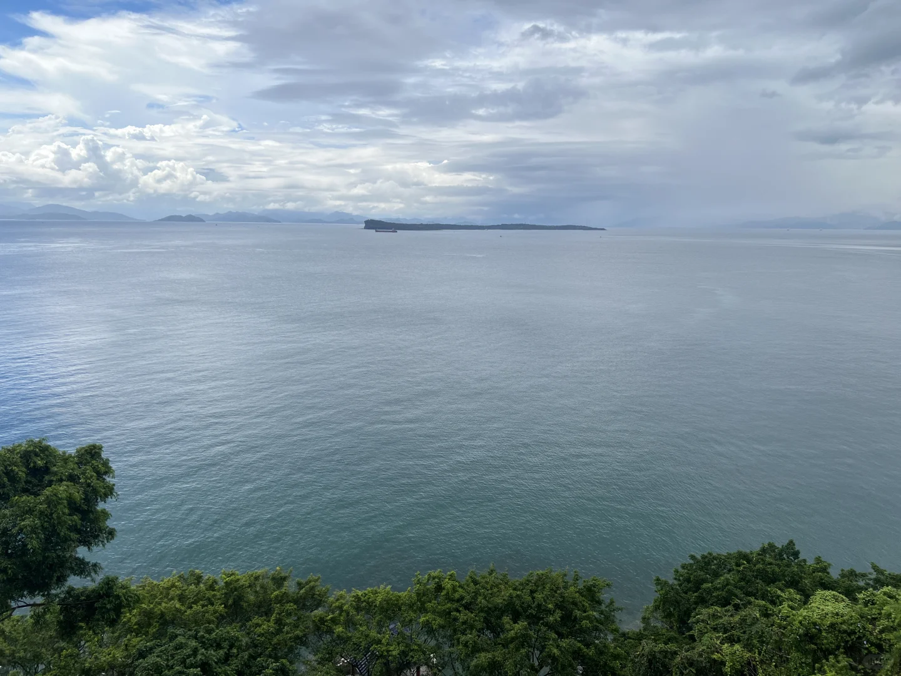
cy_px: 338
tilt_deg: -10.3
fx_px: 677
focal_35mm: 26
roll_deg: -0.5
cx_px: 450
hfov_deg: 67.3
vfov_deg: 53.1
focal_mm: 5.7
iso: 50
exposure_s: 1/5319
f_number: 1.5
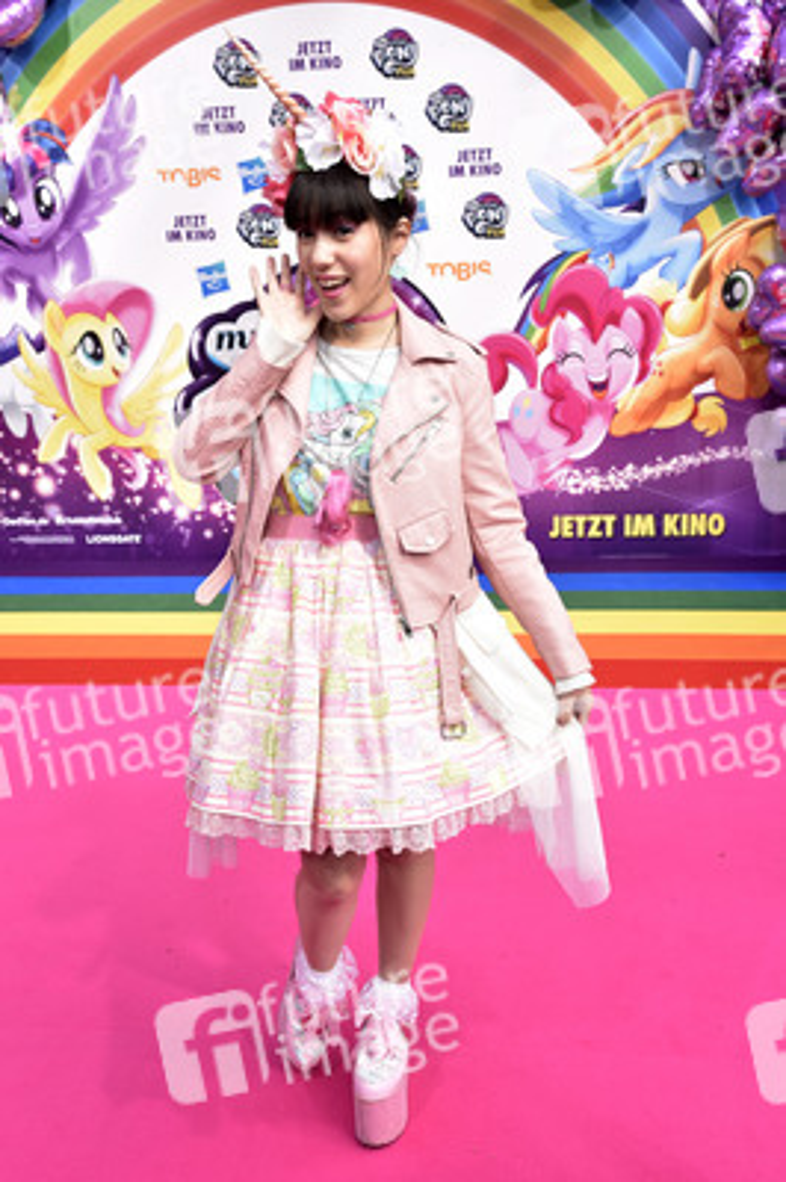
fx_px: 1148
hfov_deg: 37.8
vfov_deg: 54.5
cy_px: 591
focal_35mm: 35
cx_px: 393
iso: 400
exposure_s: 1/200
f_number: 8
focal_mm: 35
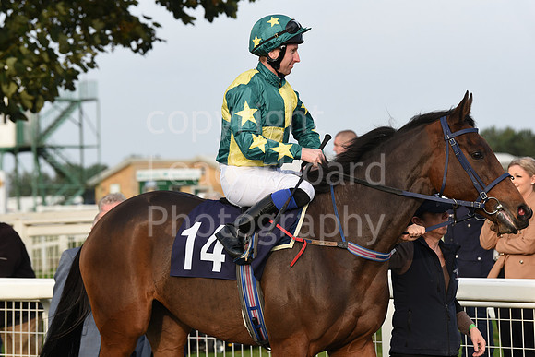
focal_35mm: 140
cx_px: 268
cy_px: 178
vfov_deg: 9.8
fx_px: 2081
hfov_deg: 14.7
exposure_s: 1/1600
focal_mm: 140
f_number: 5.6
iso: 640
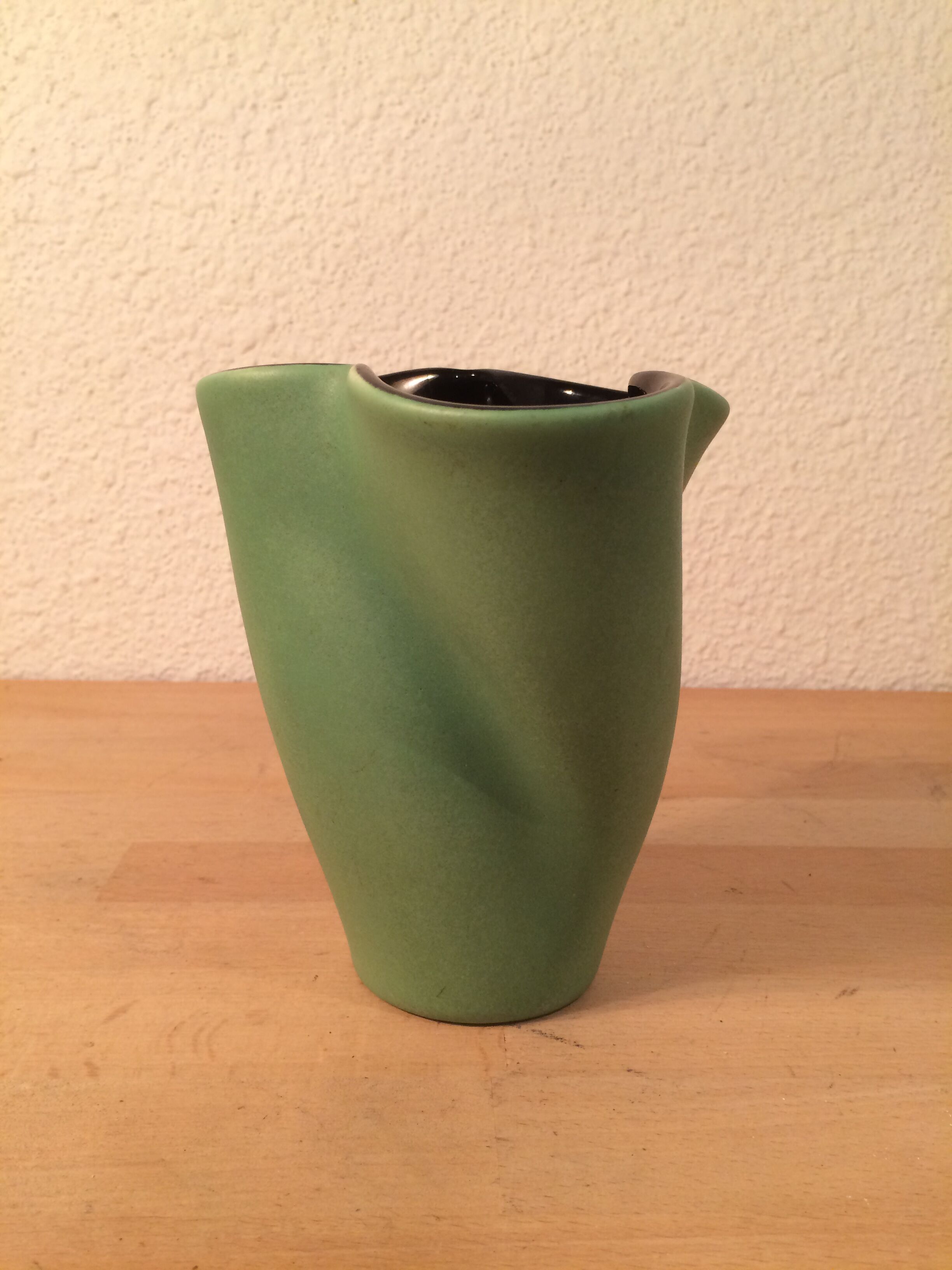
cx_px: 476
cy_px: 635
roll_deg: -0.1
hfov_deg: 48.2
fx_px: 1063
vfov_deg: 61.7
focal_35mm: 29
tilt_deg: -13.8
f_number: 2.2
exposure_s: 1/33
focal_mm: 4.15
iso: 64
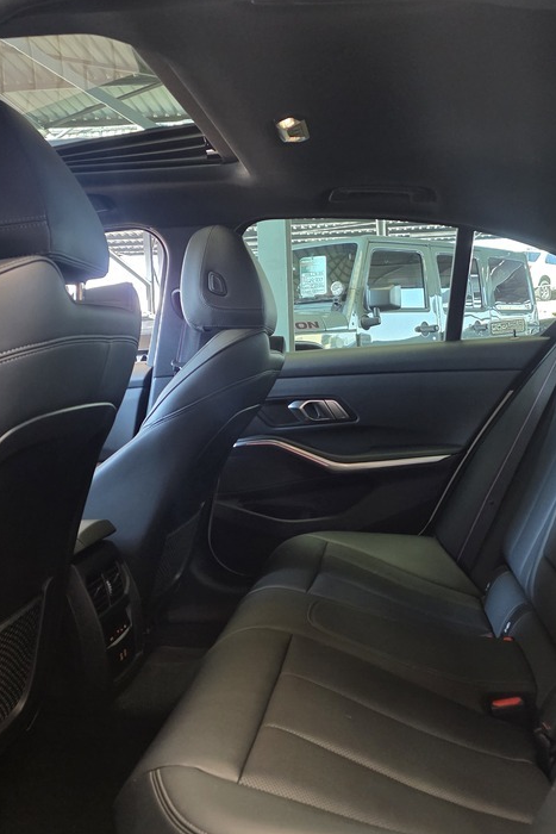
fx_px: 810
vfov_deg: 54.4
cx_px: 313
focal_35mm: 35
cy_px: 424
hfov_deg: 37.8
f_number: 1.7
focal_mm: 6.25
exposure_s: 1/100
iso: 400
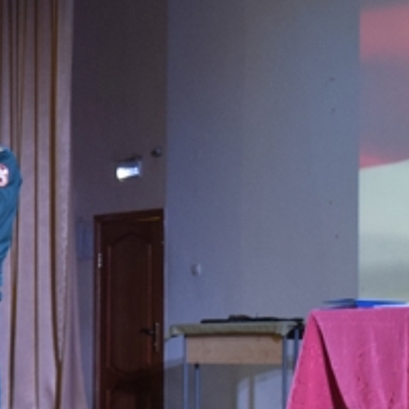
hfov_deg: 14.0
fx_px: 1658
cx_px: 100
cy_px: 229
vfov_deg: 14.1
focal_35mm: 124
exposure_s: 1/60
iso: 900
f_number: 2.8
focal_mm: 26
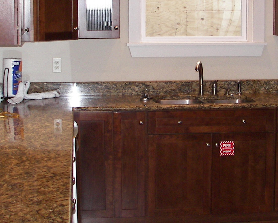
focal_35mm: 83
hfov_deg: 23.0
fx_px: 683
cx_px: 168
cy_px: 46
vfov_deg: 18.3
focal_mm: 6
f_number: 2.8
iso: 100
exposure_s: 1/30
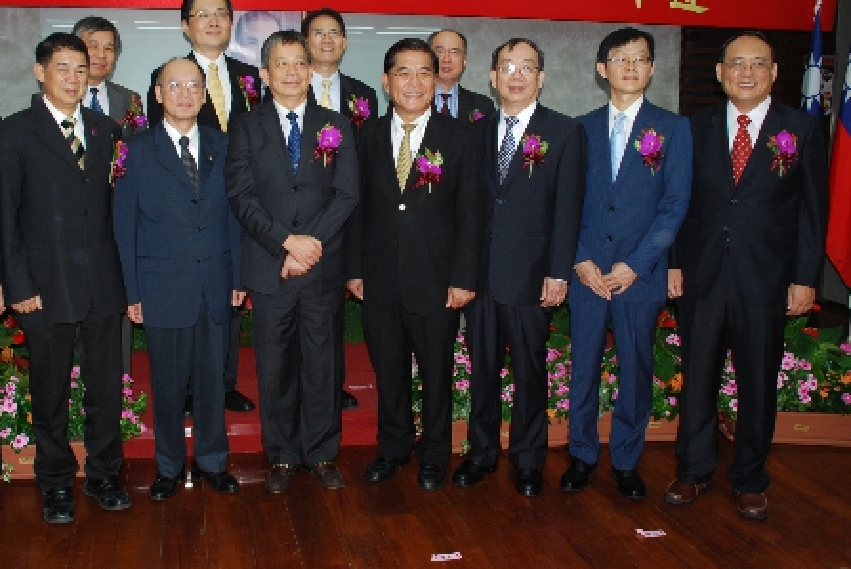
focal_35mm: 37
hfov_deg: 51.5
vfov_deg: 35.8
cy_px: 221
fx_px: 875
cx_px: 342
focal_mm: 20
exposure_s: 1/125
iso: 400
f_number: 5.6
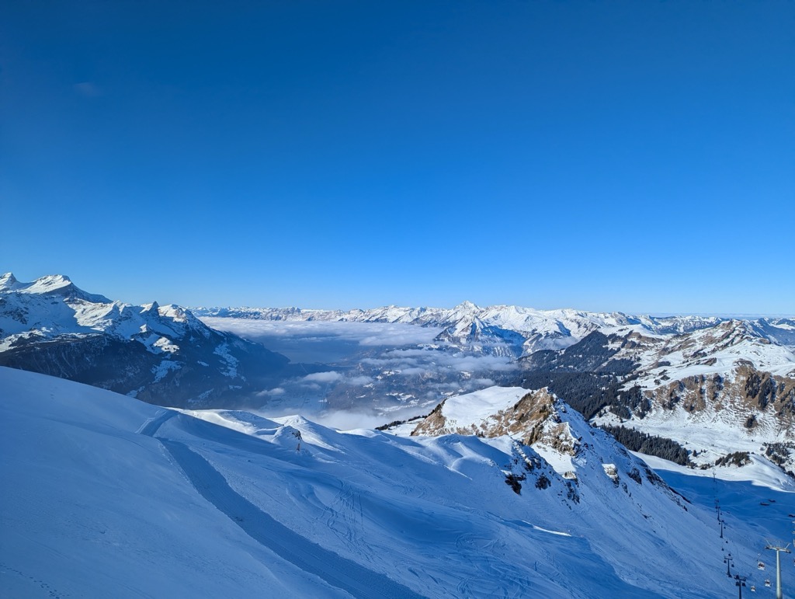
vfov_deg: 56.9
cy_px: 300
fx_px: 552
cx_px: 398
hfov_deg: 71.5
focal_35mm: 24
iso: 45
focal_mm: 6.81
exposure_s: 1/2899
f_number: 1.85
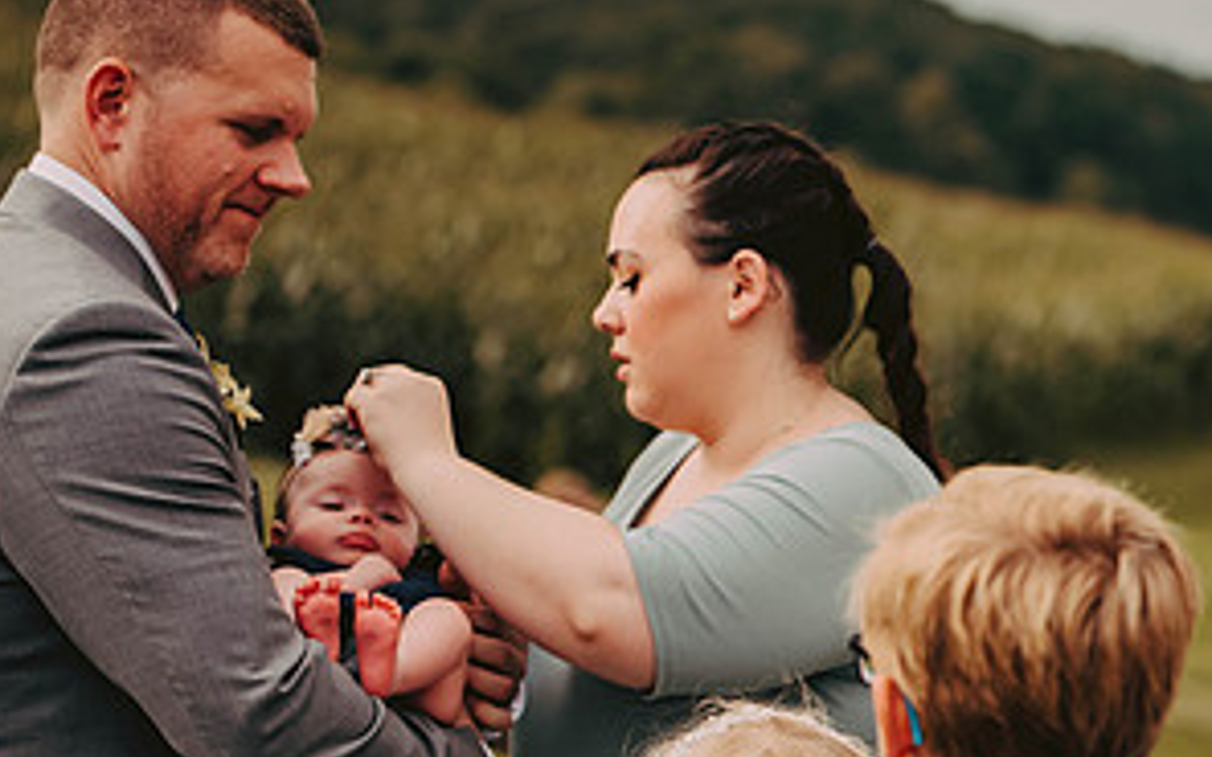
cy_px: 391
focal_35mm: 140
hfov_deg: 14.8
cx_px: 1065
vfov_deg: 9.4
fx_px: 4624
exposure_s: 1/1600
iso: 200
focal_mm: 70
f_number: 2.8
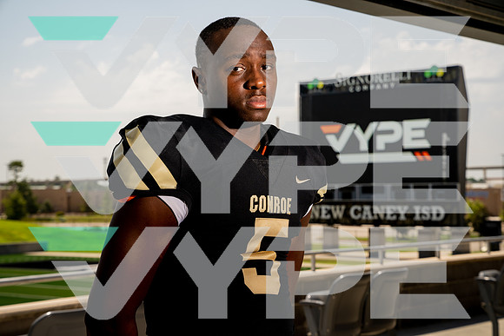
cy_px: 168
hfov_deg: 28.8
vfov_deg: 19.5
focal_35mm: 70
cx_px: 252
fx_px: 980
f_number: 7.1
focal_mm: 70
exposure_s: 1/250
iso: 100
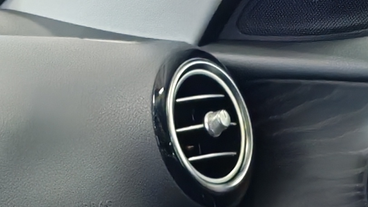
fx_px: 1717
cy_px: 634
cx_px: -58
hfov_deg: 12.0
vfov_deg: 6.3
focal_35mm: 176
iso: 1240
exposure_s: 1/100
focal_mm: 6.12
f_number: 1.9
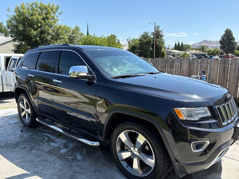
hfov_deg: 67.3
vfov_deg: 53.1
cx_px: 120
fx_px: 180
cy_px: 90
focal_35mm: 26
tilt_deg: -8.6
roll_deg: -0.5
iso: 64
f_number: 1.6
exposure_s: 1/1706
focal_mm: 5.96
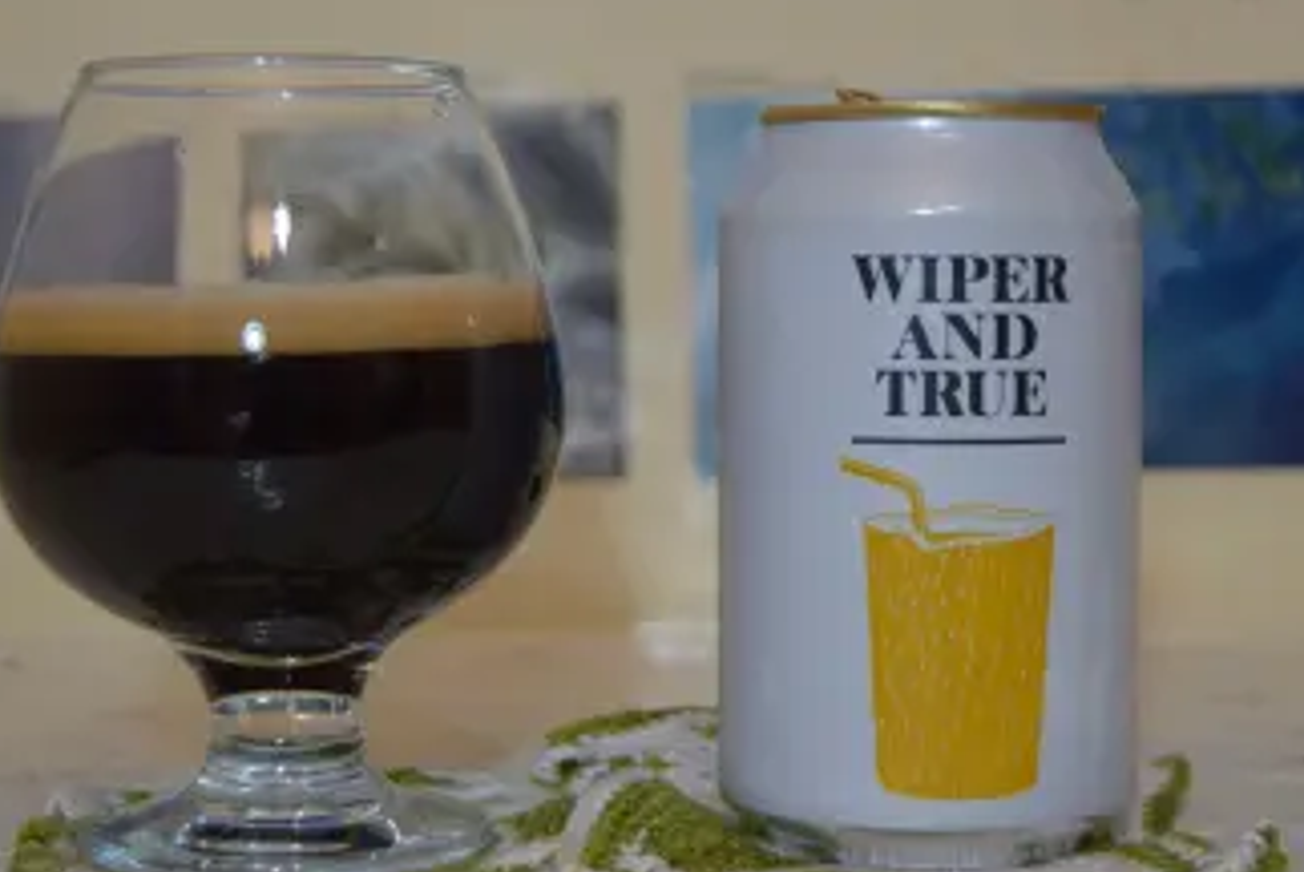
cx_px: 626
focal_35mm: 84
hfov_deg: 24.3
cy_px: 450
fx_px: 3032
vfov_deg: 16.4
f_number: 5.3
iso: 720
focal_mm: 45
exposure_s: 1/60
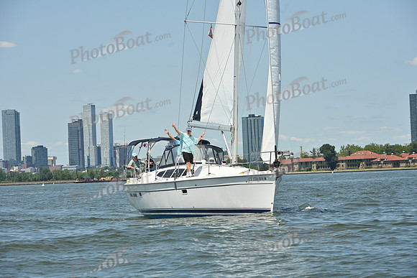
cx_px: 208
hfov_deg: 14.7
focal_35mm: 140
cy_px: 139
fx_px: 1622
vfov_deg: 9.8
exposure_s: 1/1600
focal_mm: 140
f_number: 9
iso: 320
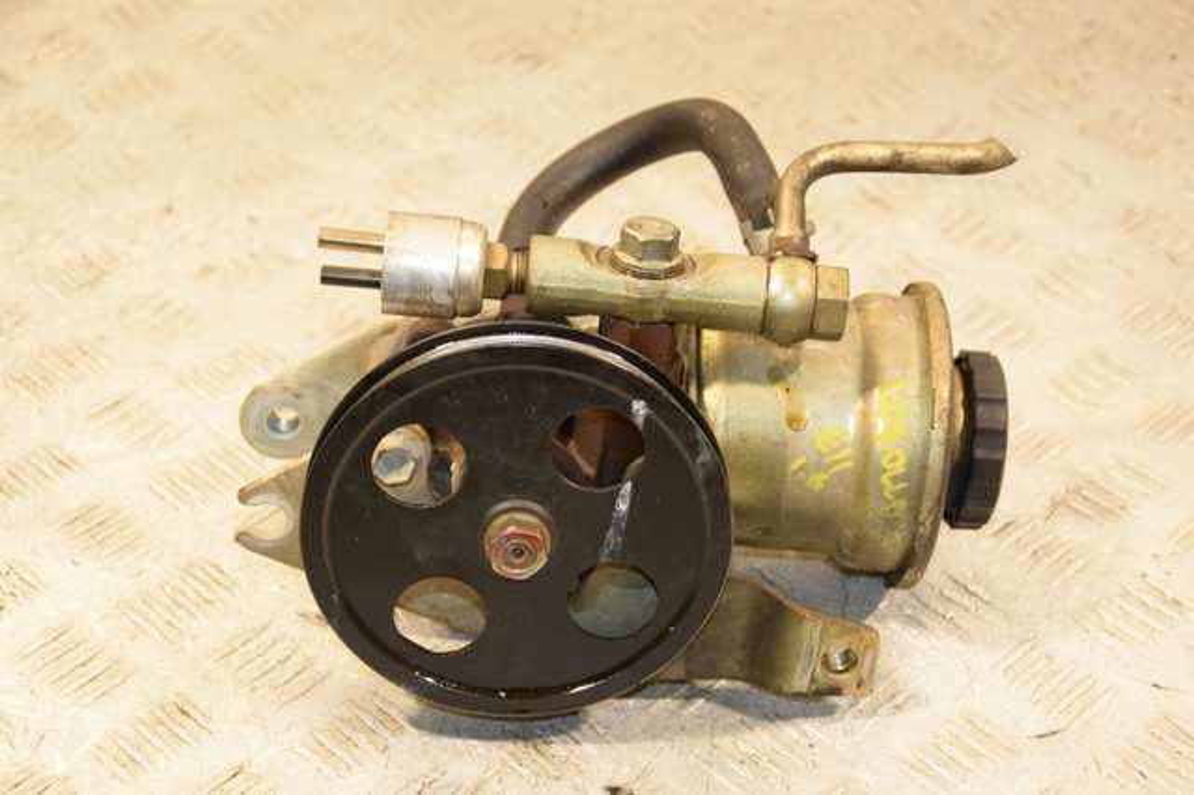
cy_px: 398
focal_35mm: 87
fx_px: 2884
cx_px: 597
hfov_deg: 23.4
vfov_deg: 15.7
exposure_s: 1/160
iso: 800
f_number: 5
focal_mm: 58
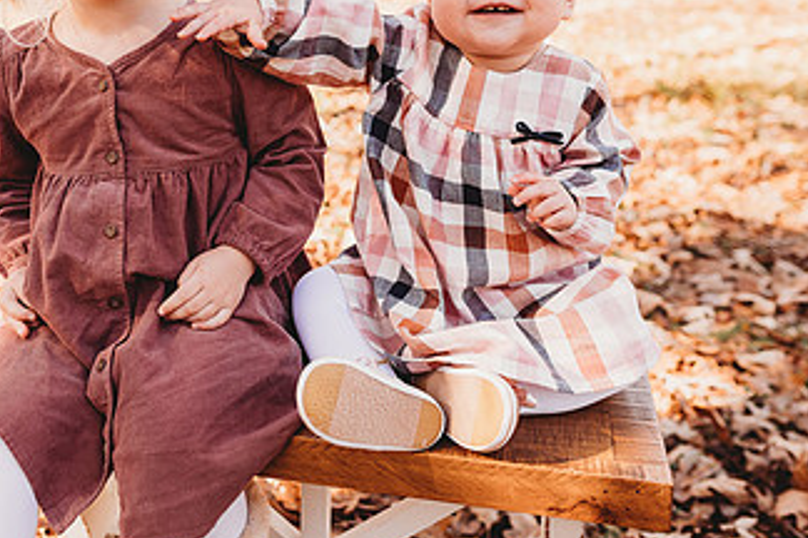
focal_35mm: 43
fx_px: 965
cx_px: 299
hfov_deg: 45.0
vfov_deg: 30.3
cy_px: 98
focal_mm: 24
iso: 100
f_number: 2.8
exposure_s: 1/200
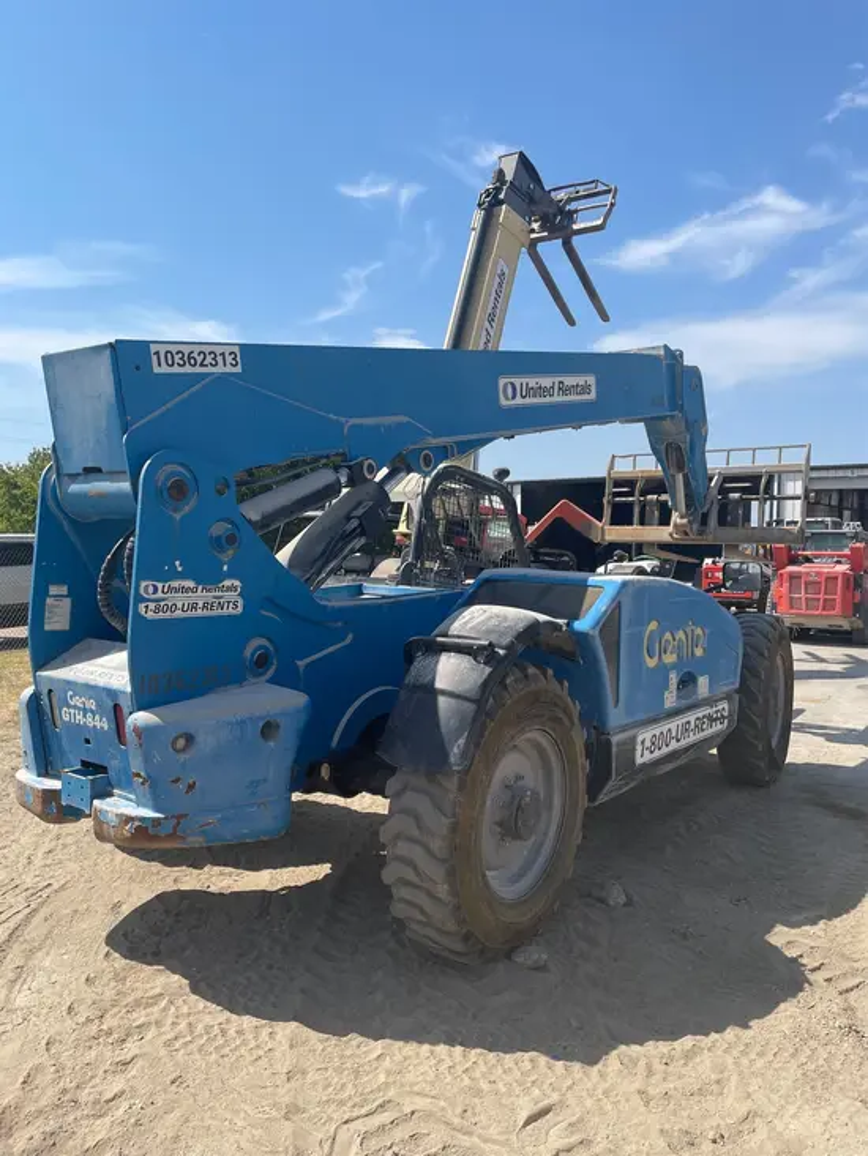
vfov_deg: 67.3
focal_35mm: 26
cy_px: 578
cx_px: 434
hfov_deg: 53.1
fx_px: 869
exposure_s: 1/4464
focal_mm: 4.2
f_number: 1.6
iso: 50
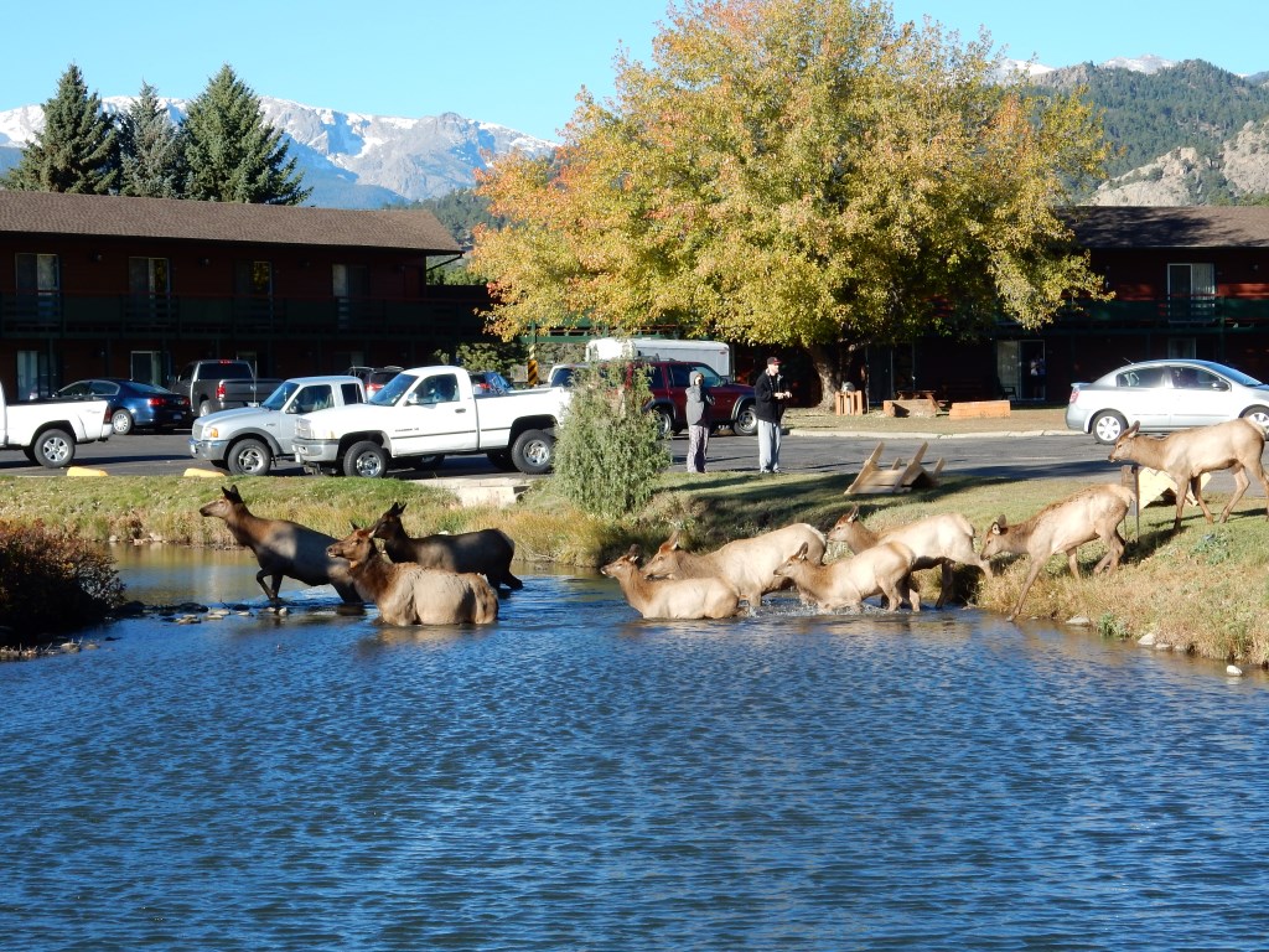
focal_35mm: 99
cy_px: 476
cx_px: 634
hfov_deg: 19.8
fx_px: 3629
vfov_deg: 14.9
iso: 125
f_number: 5.3
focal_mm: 17.6
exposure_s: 1/400
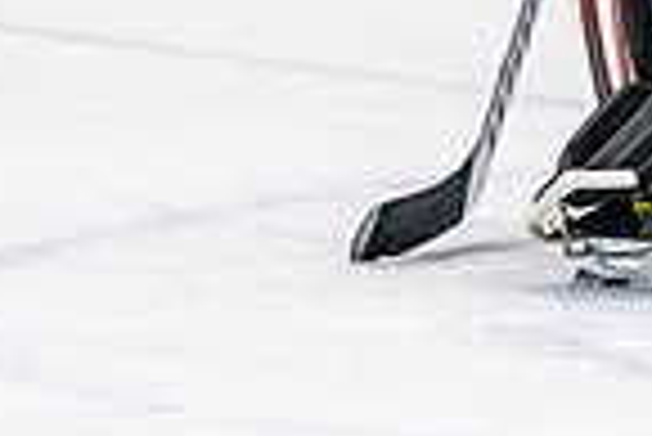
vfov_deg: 1.8
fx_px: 13560
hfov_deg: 2.8
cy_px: -506
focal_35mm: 748
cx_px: 683
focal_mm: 145
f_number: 2.8
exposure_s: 1/640
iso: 1800
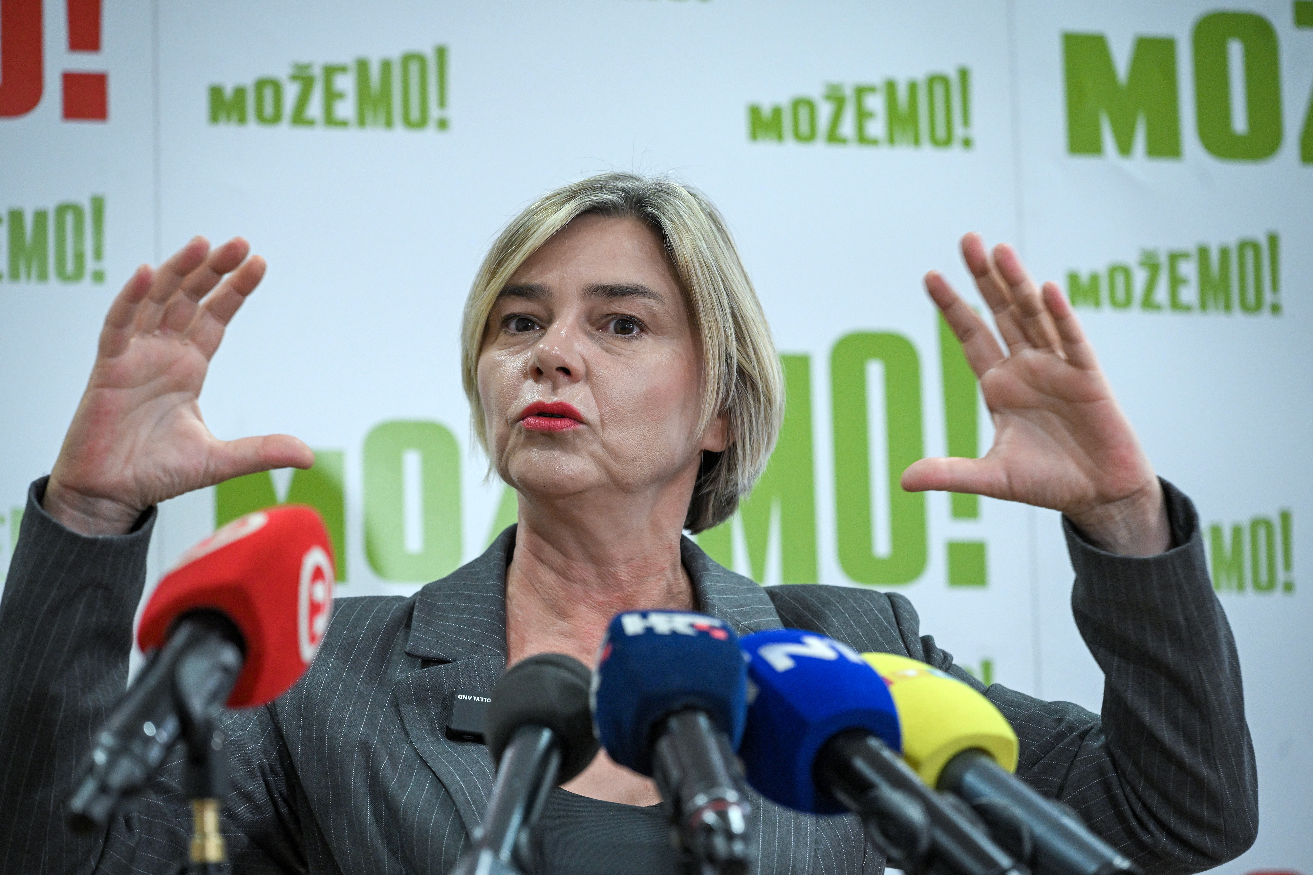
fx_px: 4012
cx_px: 656
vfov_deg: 12.5
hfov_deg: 18.6
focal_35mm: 110
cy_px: 438
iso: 2500
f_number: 4
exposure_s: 1/125
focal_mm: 110
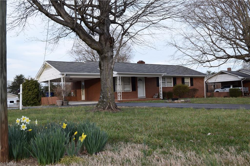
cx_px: 125
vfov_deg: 35.5
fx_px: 260
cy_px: 83
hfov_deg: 51.3
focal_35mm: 38
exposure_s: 1/250
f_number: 8
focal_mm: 25
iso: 400
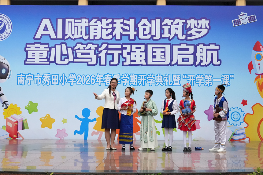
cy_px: 88
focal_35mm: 57
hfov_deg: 35.1
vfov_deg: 23.8
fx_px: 416
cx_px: 132
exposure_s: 1/2000
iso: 6400
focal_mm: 38
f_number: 5.6
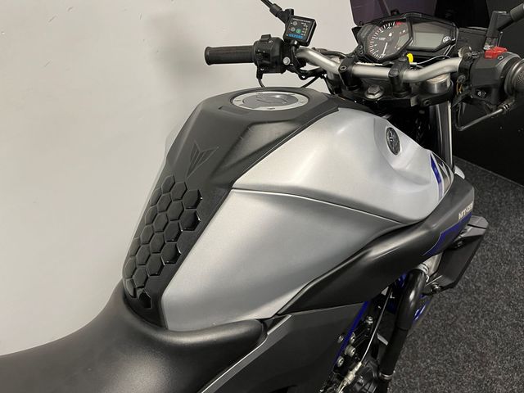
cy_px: 196
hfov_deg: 67.3
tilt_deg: -35.7
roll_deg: +1.0
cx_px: 262
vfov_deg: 53.1
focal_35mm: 26
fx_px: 394
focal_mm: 5.1
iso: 100
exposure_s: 1/50
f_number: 1.6
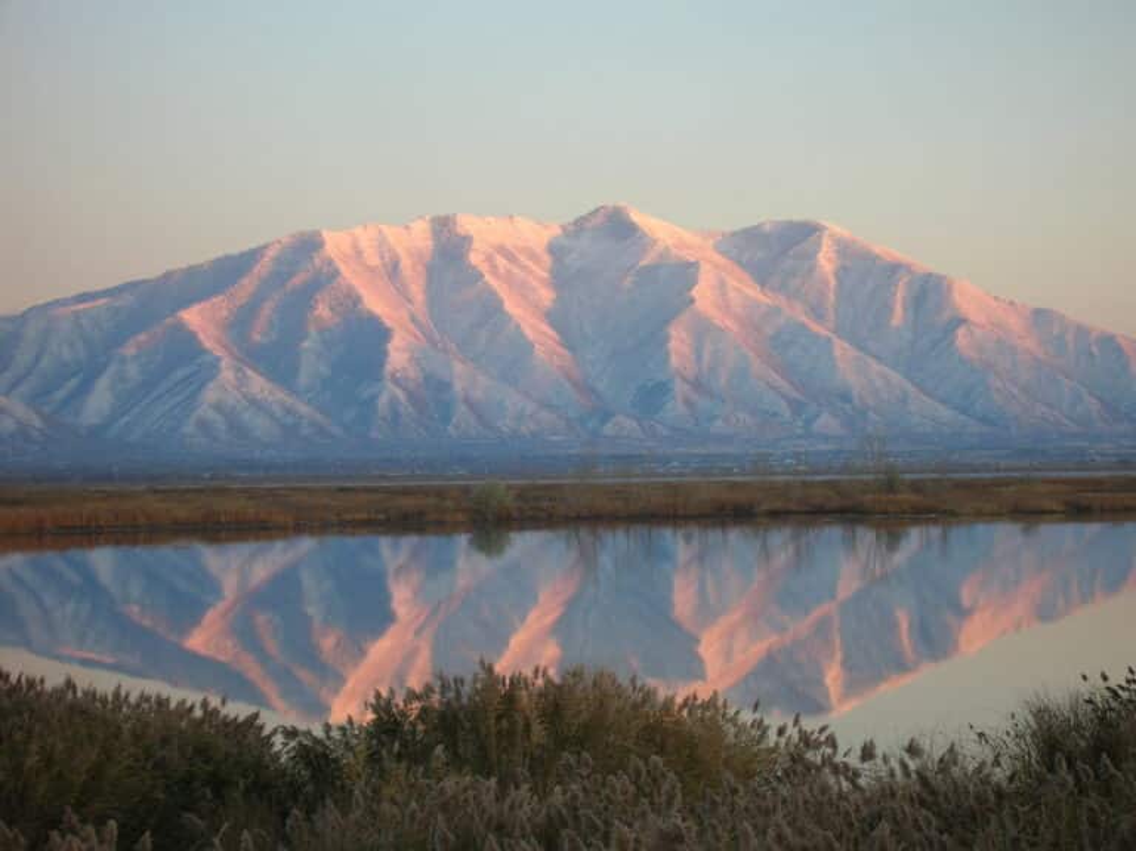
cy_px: 426
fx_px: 3247
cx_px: 568
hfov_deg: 19.8
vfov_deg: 14.9
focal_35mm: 99
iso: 56
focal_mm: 16.4
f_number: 4.8
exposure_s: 1/30
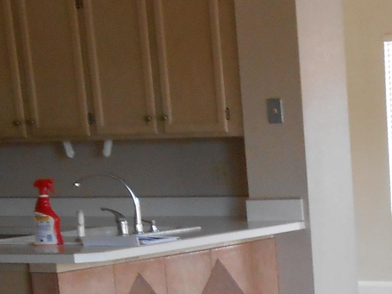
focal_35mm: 116
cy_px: 473
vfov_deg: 12.0
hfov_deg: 16.1
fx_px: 1314
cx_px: 515
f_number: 3.8
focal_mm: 5.3
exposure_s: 1/30
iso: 250
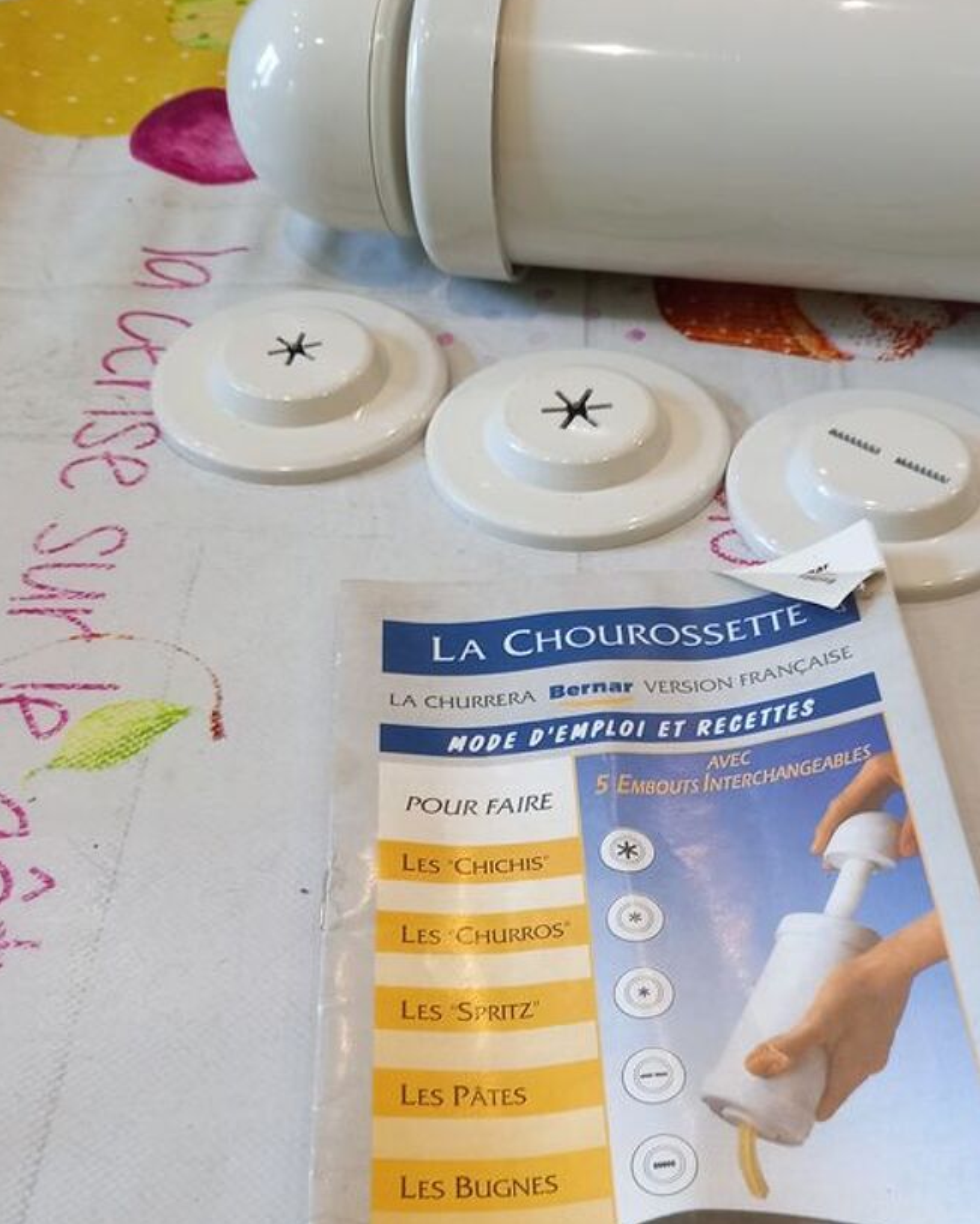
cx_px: 628
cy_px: 776
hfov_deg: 37.1
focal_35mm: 40
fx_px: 1449
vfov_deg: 45.3
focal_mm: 4.6
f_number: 2
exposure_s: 1/50
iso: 160
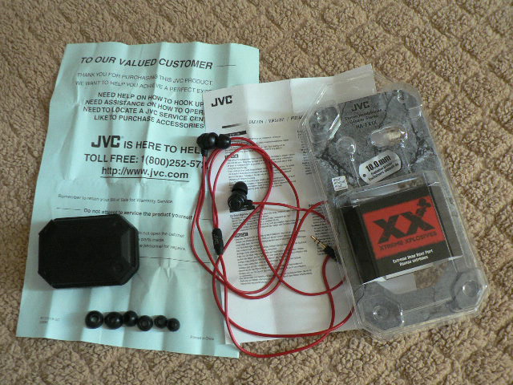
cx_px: 256
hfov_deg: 51.4
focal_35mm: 36
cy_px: 192
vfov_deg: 39.7
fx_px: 534
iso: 200
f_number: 2.8
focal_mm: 6
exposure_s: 1/10
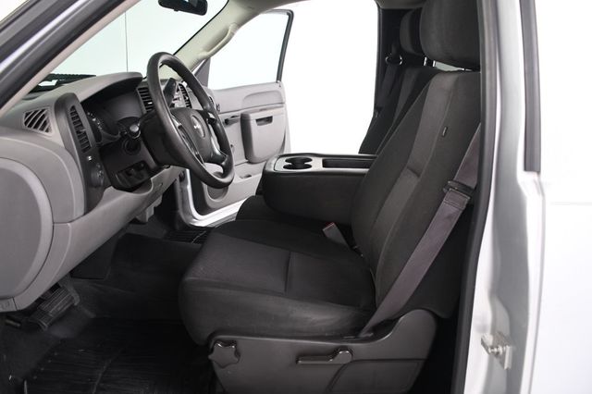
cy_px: 197
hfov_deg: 62.0
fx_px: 493
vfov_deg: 43.6
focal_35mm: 30
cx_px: 296
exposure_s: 1/160
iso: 100
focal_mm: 20
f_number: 3.5
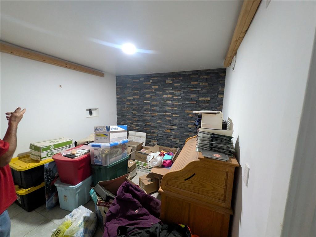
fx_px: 128
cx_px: 158
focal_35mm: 14
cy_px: 118
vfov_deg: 85.7
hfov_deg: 102.1
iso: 718
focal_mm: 1.83
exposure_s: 1/40
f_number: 2.2
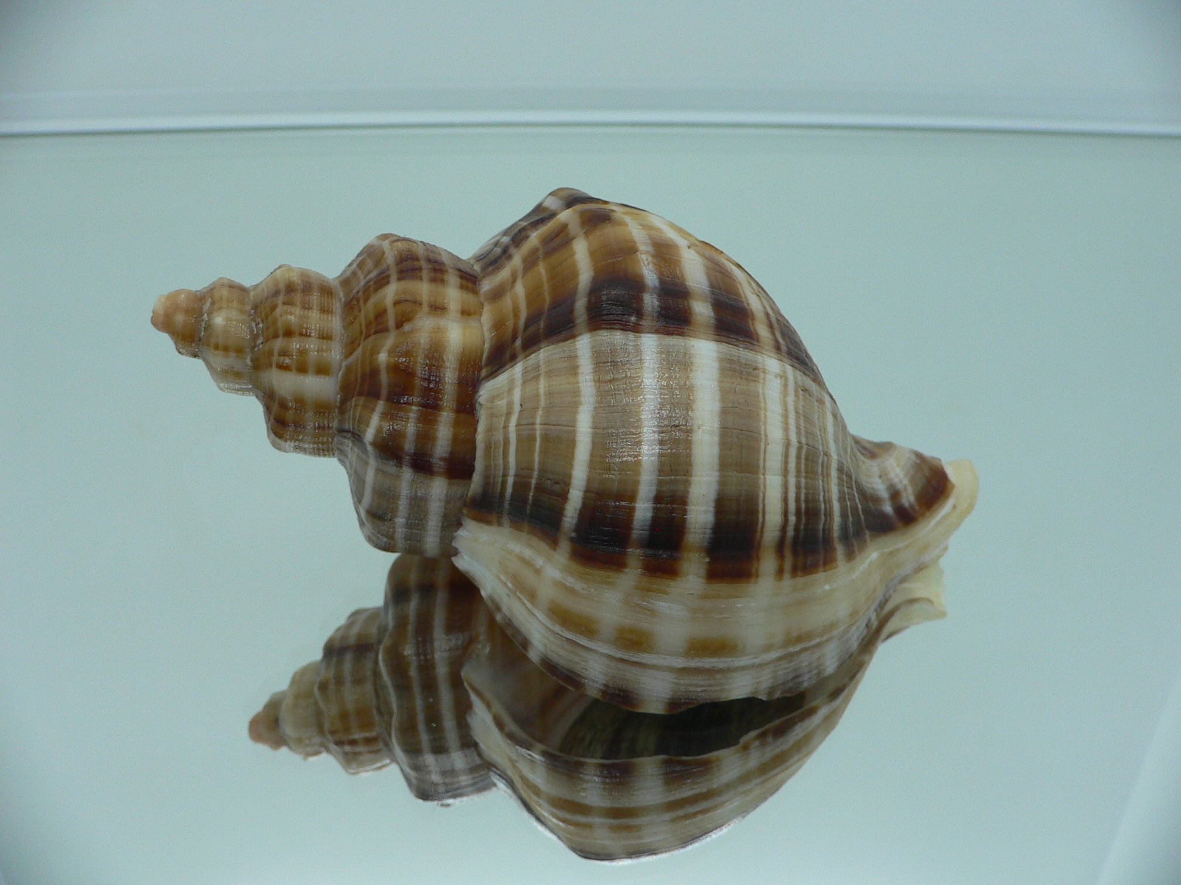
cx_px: 590
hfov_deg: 52.6
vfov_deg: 40.7
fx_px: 1194
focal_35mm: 35
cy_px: 442
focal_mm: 4.6
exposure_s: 1/60
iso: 100
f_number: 2.8
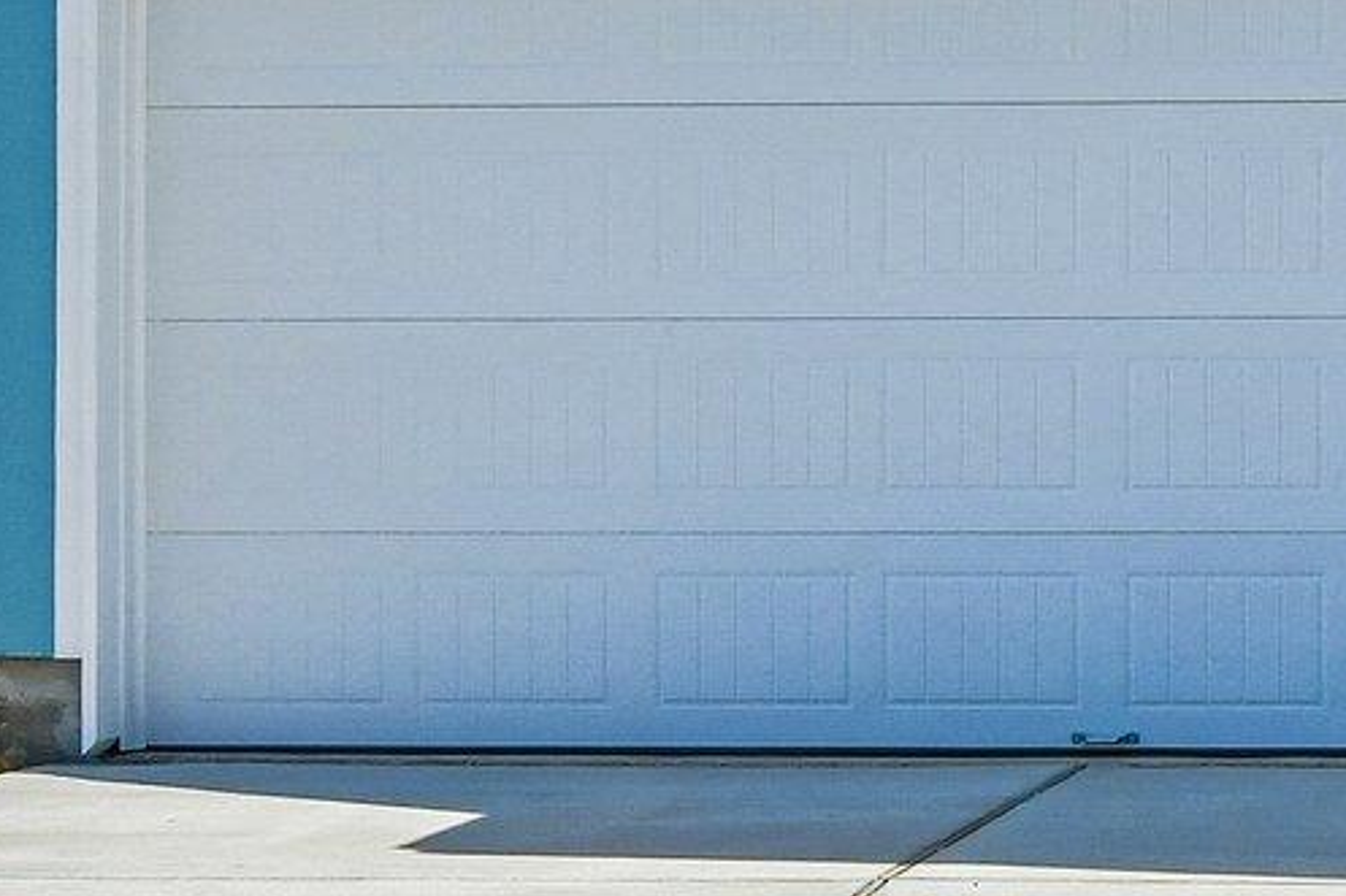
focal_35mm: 105
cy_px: 61
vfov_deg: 12.9
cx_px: 1847
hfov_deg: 17.9
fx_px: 3927
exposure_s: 1/2000
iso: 400
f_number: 8
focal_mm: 17
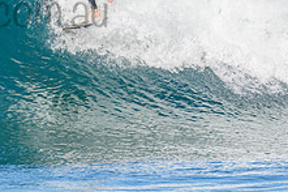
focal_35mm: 1972
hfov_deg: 1.0
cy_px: -3
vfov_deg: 0.7
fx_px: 15764
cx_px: -30
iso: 450
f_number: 5.6
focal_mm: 500
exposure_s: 1/2000
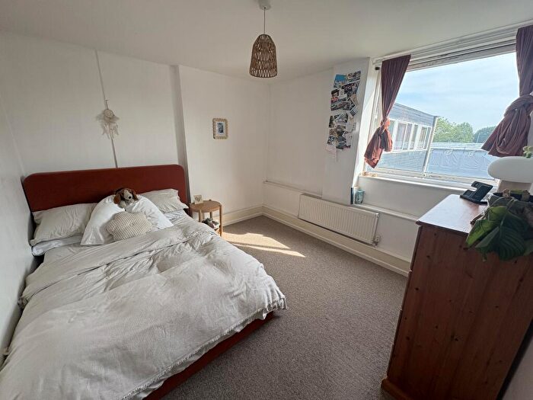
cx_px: 266
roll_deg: -1.2
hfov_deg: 102.1
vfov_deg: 85.7
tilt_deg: -16.1
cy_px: 200
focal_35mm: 14
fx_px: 216
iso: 64
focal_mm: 2.22
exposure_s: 1/183
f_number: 2.2
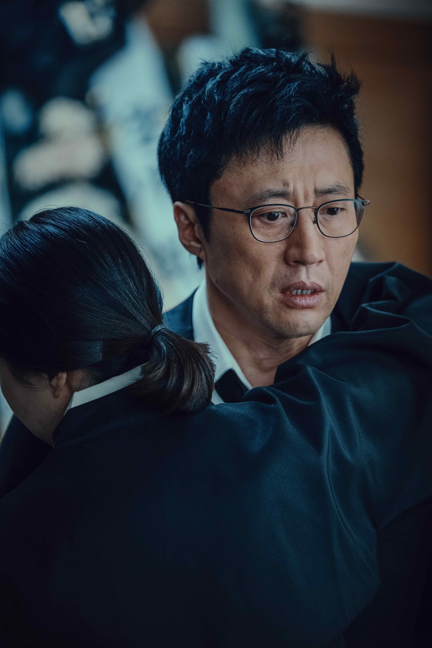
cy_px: 324
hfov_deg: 8.9
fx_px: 2772
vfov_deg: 13.3
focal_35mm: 154
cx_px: 216
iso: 5000
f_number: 2.8
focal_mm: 154
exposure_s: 1/100
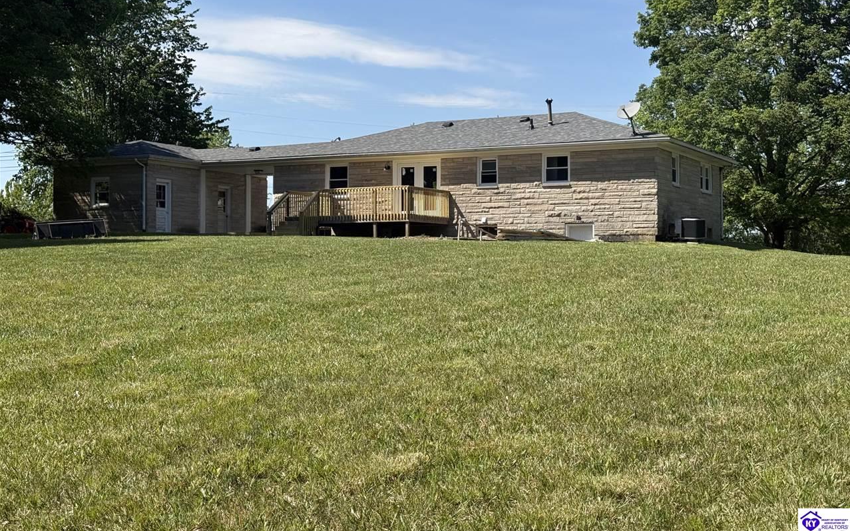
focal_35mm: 51
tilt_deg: +2.9
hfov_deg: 39.6
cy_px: 216
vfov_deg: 25.3
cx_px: 425
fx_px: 1181
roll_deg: -0.1
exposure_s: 1/4878
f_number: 1.78
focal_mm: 6.76
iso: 64
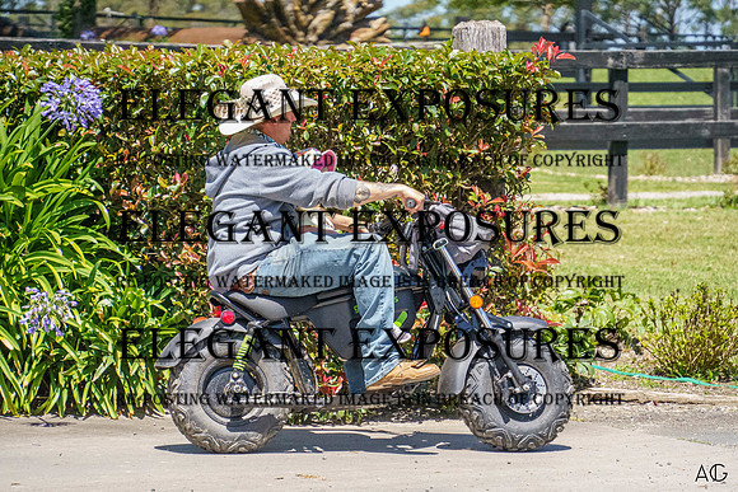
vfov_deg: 6.8
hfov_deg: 10.2
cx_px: 406
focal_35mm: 202
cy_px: 274
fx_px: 4137
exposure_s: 1/8000
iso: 12800
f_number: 5.6
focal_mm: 181
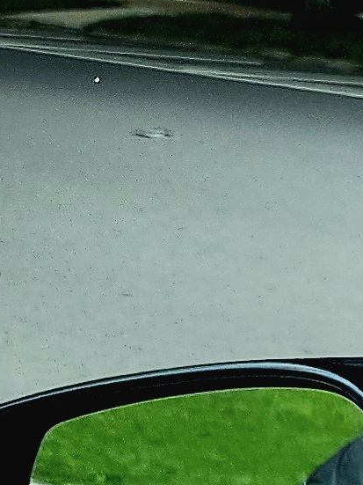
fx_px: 2336
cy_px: 1024
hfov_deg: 7.9
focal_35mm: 167
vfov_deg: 10.7
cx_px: 991
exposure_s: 1/182
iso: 100
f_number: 1.8
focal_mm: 6.4
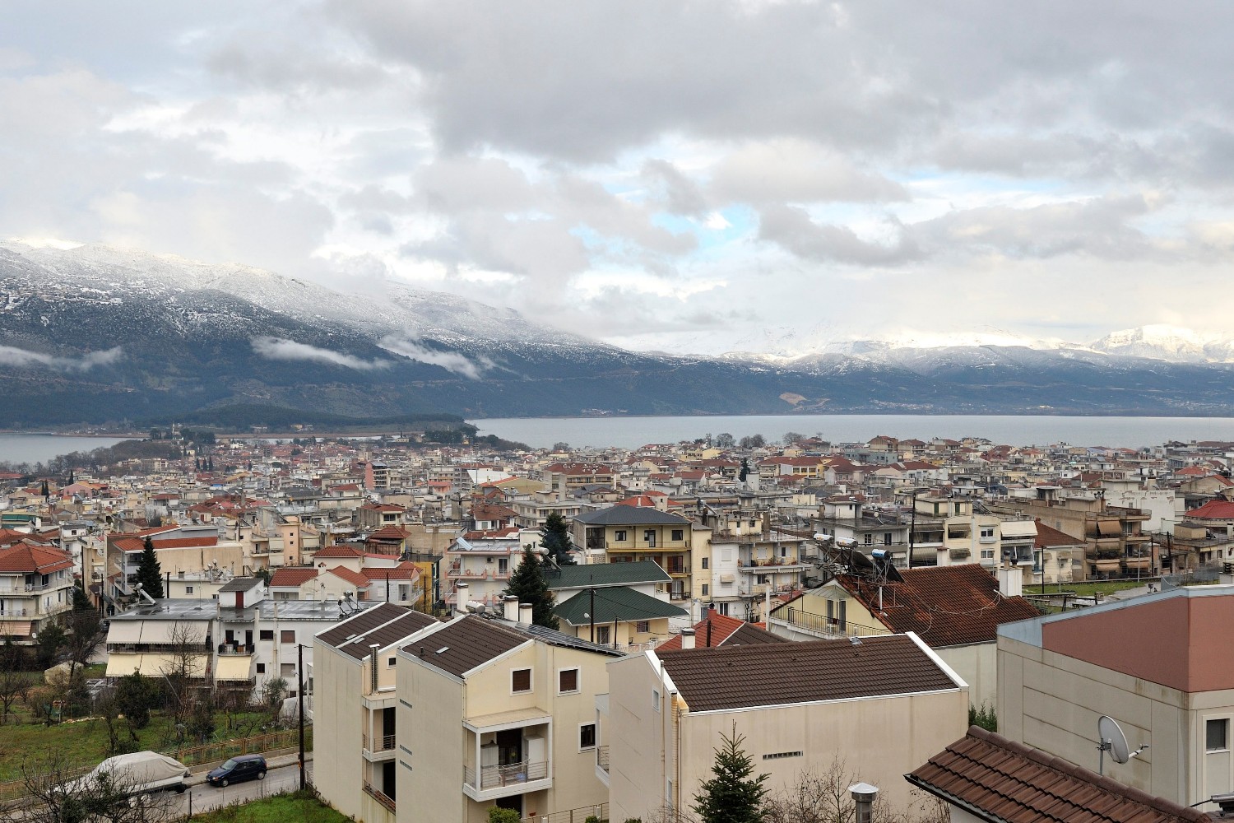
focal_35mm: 32
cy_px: 412
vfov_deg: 41.1
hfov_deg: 58.7
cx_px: 617
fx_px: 1097
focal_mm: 32
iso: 800
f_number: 7.1
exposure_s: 1/1000
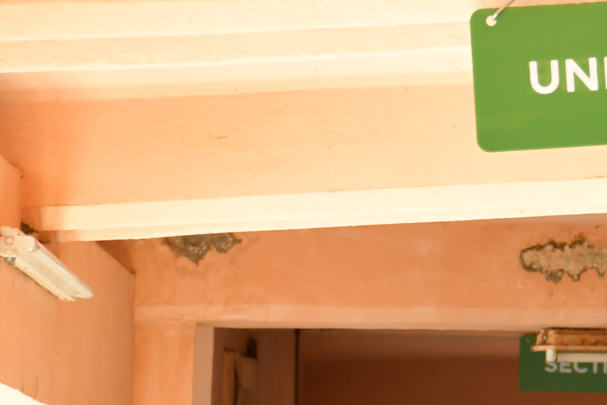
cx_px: 880
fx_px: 4755
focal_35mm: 282
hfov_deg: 7.2
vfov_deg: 4.9
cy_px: 74
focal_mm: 60
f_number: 5
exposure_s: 1/125
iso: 800
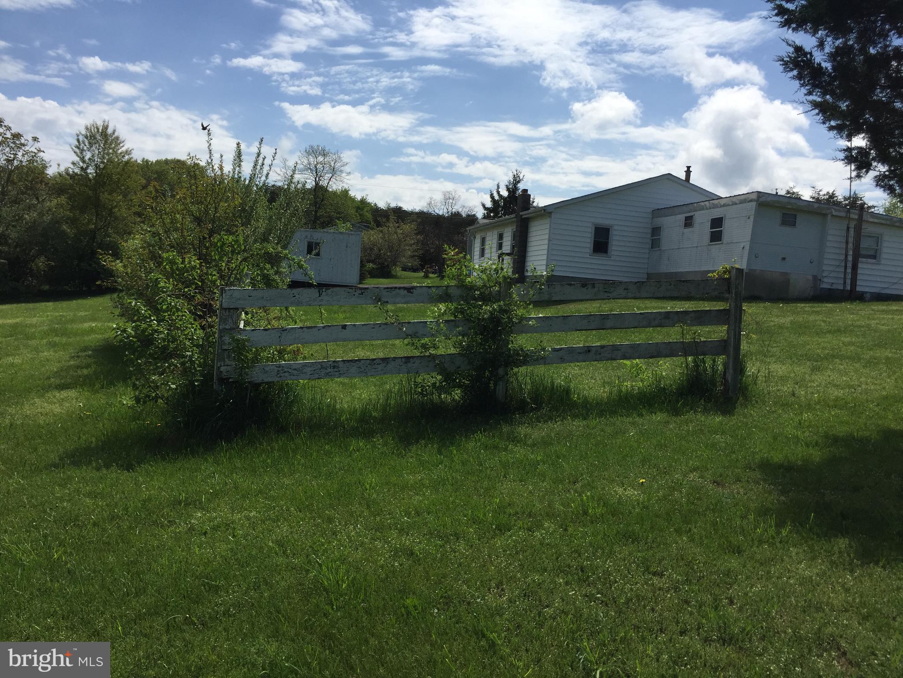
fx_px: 756
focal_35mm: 29
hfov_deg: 61.7
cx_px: 452
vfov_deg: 48.2
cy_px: 339
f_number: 2.2
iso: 32
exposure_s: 1/4405
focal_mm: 4.15
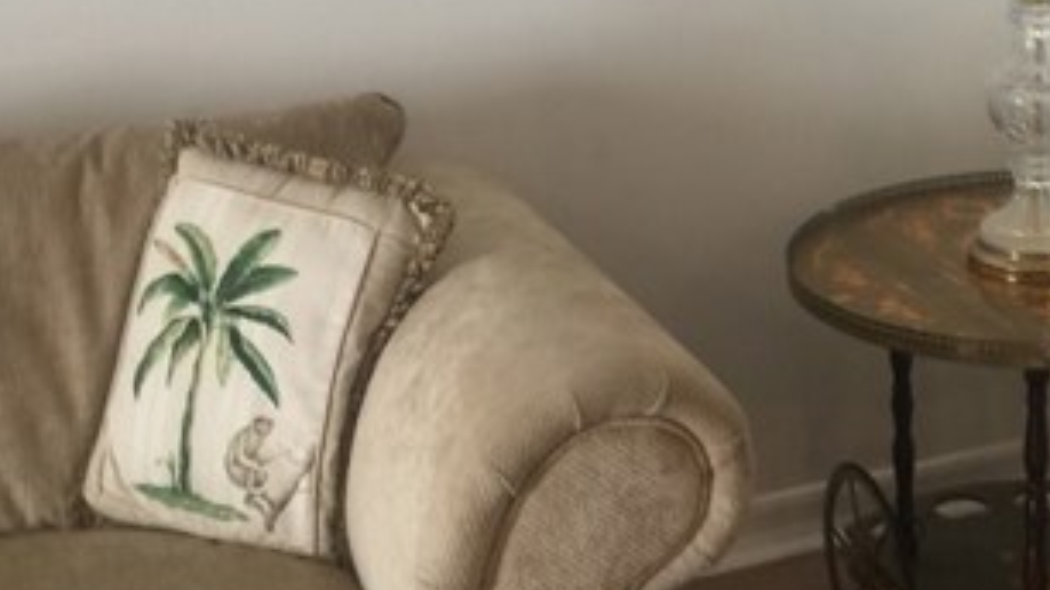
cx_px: 765
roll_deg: +2.2
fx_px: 1837
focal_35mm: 66
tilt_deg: -10.4
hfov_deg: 31.4
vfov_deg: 18.0
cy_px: 89
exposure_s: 1/15
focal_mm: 4.15
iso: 32
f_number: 2.2
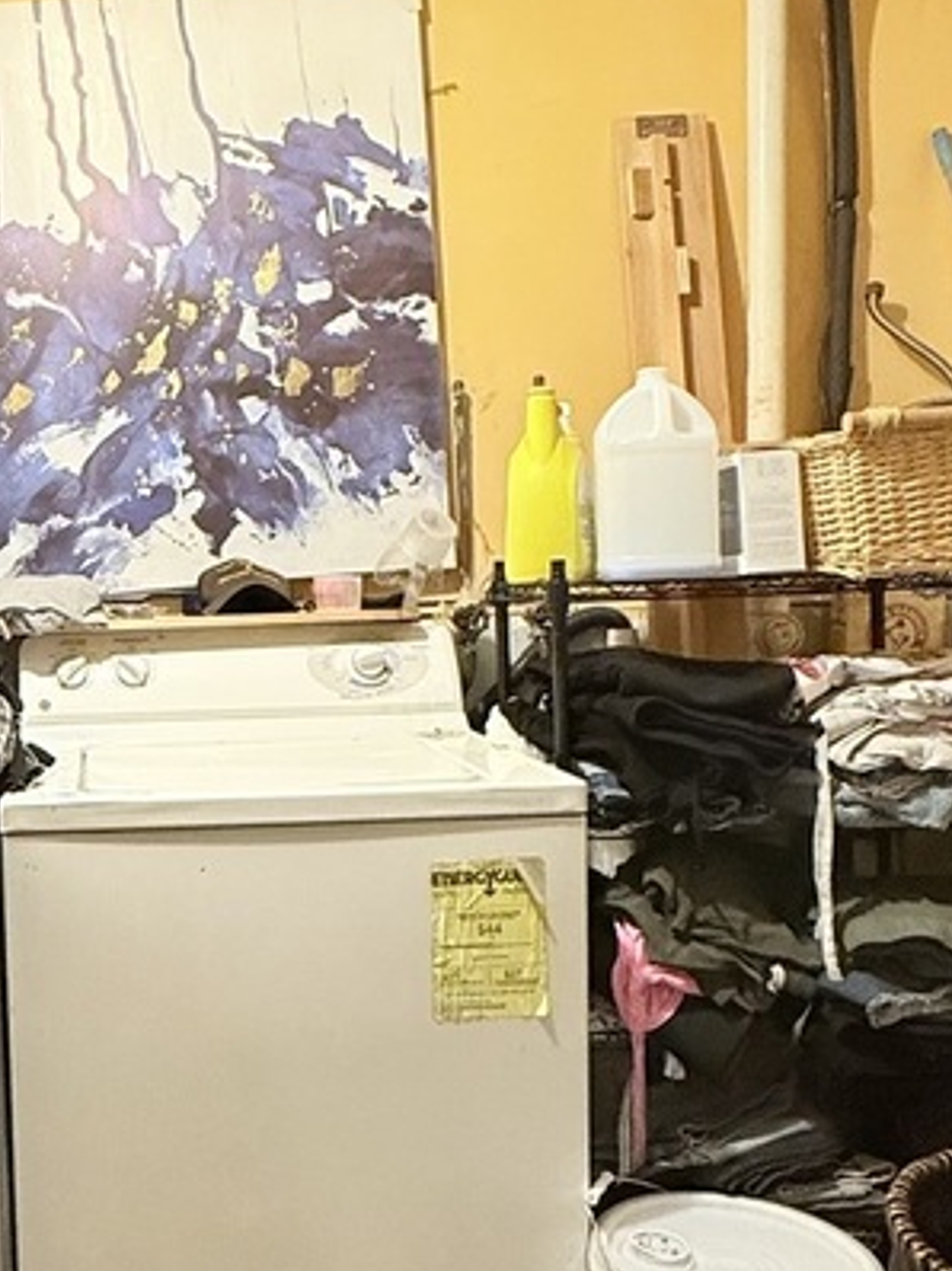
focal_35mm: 38
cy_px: 661
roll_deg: +1.2
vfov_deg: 49.0
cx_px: 112
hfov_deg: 35.6
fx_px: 1395
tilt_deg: -3.4
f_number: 2.2
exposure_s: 1/60
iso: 640
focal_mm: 2.22
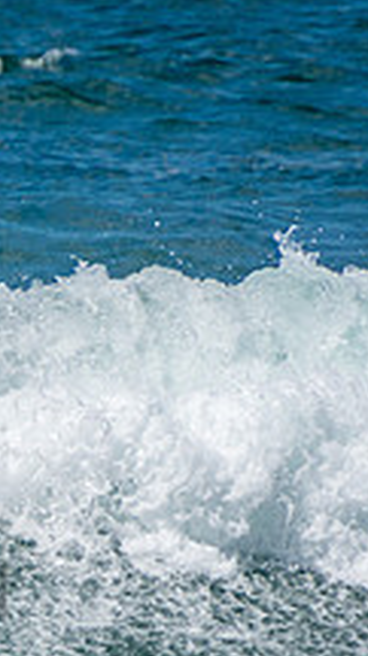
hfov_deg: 0.7
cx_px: -313
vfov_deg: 1.3
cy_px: 548
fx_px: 29427
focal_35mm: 1691
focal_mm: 400
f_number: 5.6
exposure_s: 1/2000
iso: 250
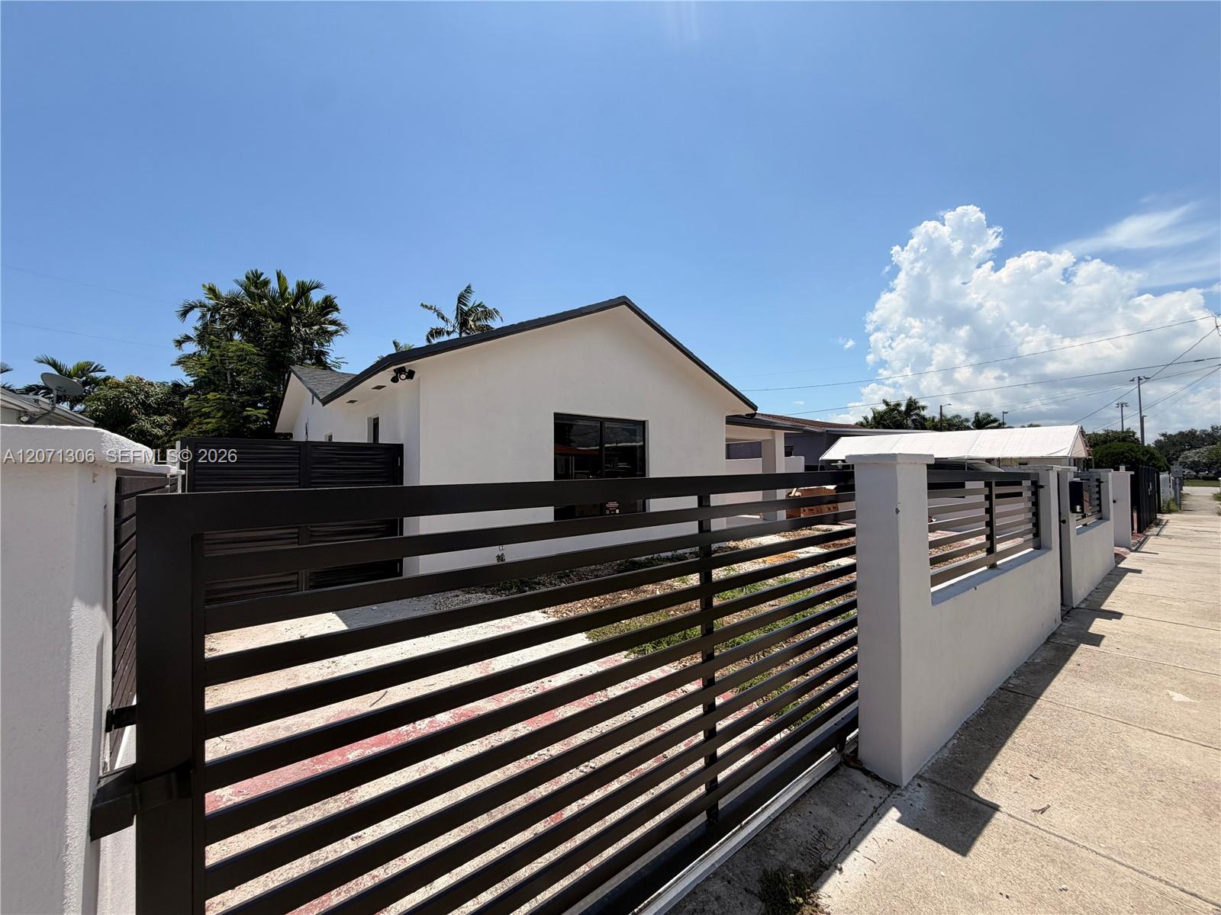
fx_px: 494
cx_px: 610
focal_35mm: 14
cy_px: 458
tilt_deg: +2.0
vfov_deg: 85.7
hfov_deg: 102.1
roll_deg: +1.0
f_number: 2.2
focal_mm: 2.22
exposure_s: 1/1125
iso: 20
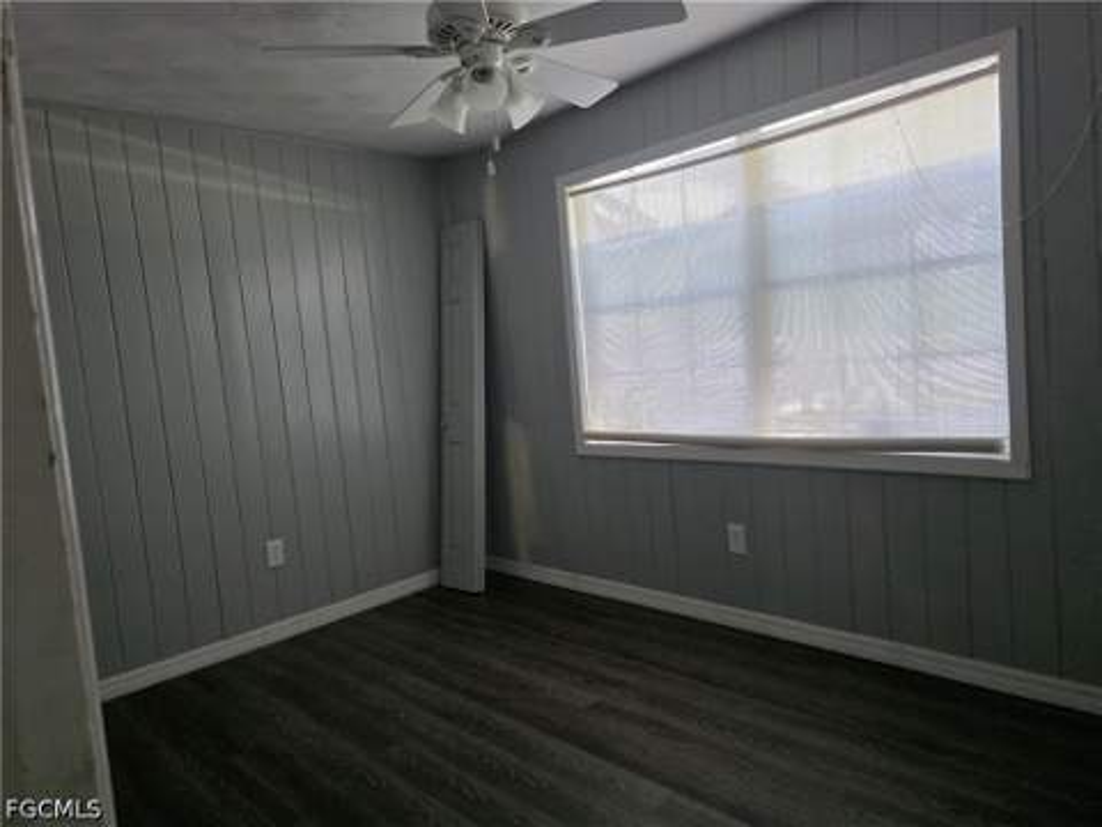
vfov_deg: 58.9
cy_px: 414
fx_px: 732
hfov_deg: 73.9
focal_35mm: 23
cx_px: 551
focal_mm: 6.3
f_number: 1.7
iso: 400
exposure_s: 1/120
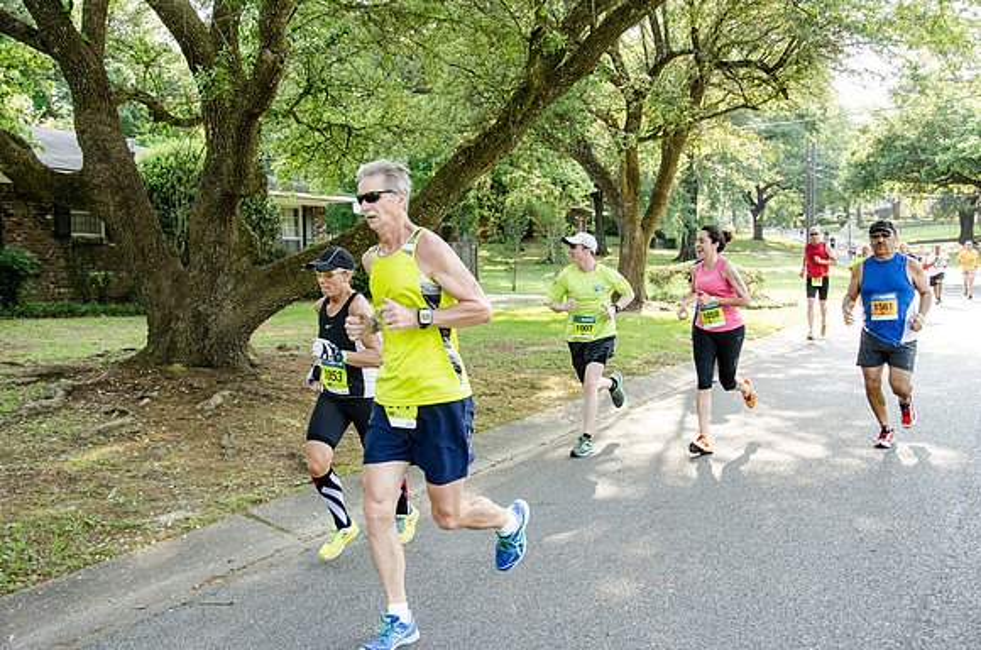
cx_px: 490
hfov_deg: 51.4
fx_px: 1020
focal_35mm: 38
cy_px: 325
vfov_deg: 35.3
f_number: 5
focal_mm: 25
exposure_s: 1/400
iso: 800
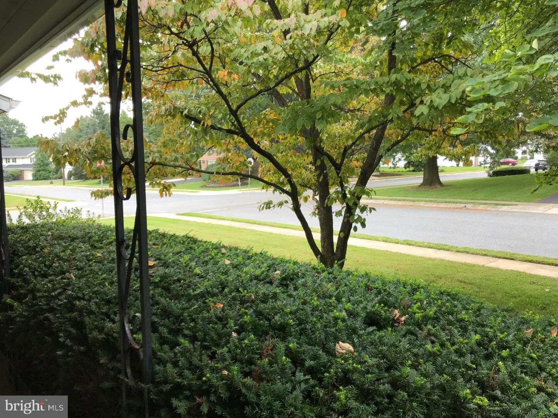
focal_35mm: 28
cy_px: 209
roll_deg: +0.8
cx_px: 279
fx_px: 451
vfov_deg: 49.7
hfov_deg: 63.4
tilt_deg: -5.6
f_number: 1.8
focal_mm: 3.99
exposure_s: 1/204
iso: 20
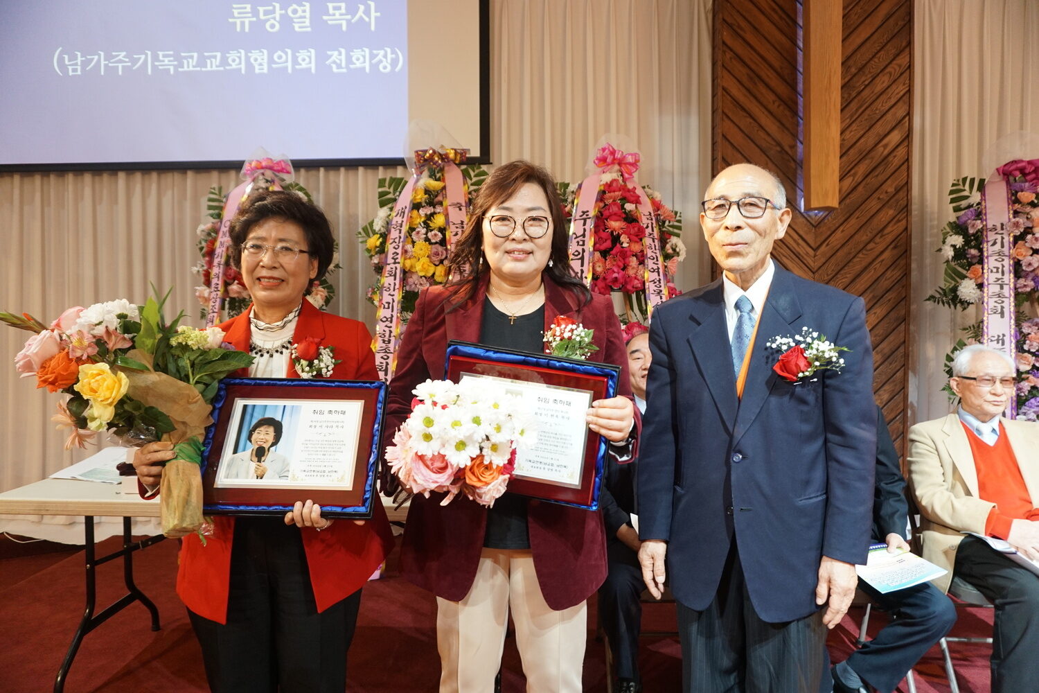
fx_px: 693
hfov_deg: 73.7
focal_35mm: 24
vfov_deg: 53.1
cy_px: 346
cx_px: 520
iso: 640
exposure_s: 1/60
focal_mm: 16
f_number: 3.5
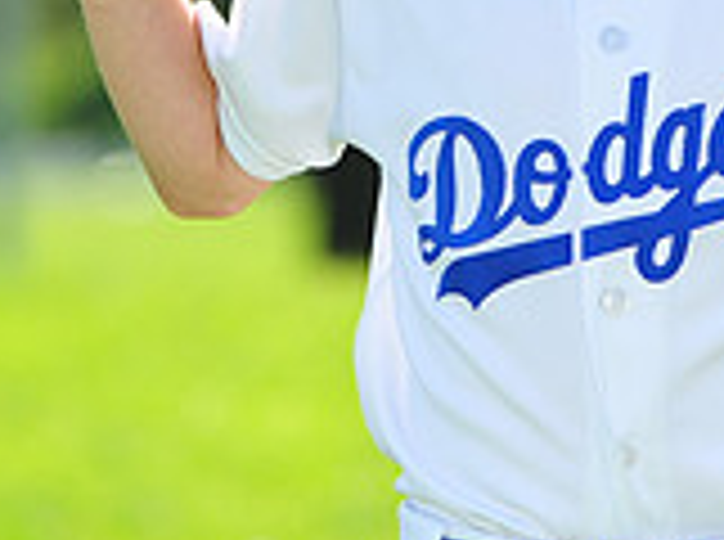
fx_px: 11227
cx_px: 513
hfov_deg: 3.7
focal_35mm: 538
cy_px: -252
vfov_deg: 2.7
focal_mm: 155
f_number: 4.5
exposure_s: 1/1250
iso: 320
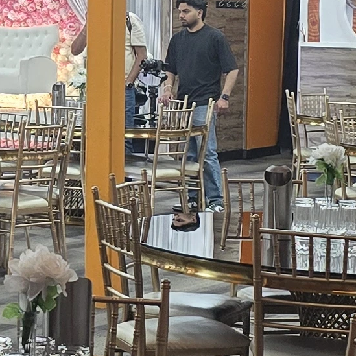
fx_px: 1722
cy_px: 5
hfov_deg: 11.6
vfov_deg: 11.7
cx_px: -69
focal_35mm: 148
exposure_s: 1/120
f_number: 1.7
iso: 160
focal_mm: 6.3
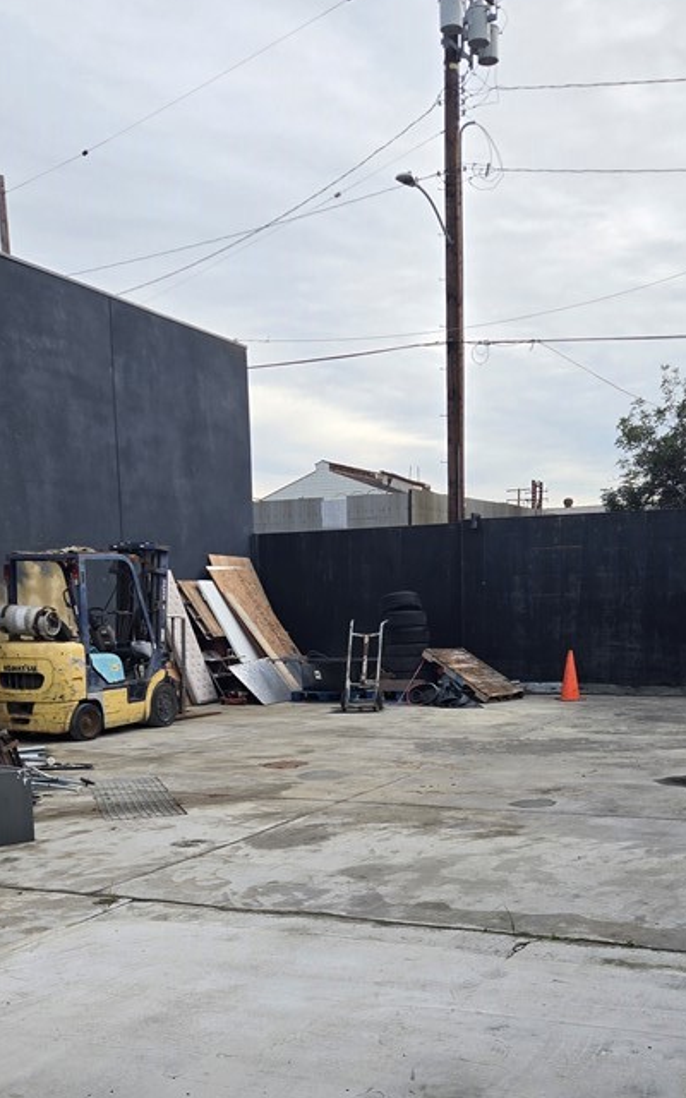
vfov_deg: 49.1
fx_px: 1167
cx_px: 394
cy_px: 770
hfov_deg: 32.7
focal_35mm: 39
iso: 25
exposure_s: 1/650
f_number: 1.8
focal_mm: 5.4
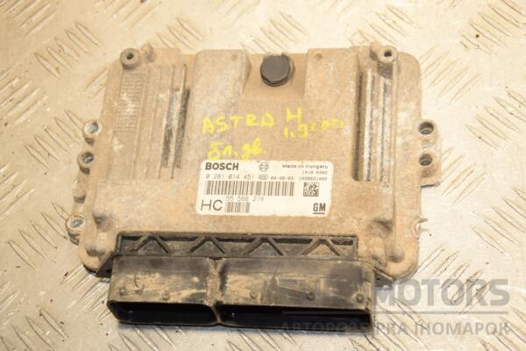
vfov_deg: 18.2
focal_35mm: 75
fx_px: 1096
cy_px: 176
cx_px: 263
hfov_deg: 27.0
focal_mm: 50
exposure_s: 1/200
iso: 800
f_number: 6.3
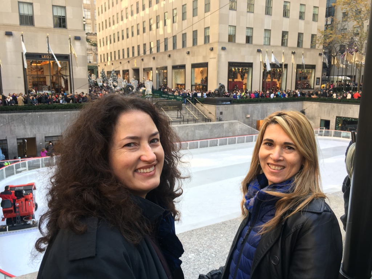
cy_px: 140
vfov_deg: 48.2
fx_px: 312
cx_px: 186
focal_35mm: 29
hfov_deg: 61.7
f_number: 2.2
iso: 25
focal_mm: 4.15
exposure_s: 1/60
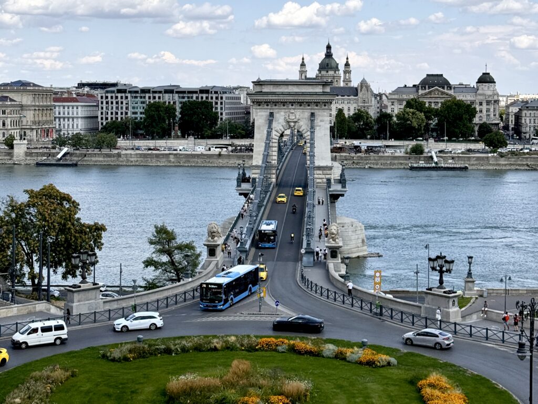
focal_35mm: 48
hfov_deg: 39.7
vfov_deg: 30.3
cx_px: 269
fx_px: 746
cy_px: 202
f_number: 1.78
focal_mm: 6.76
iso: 64
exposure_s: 1/6536
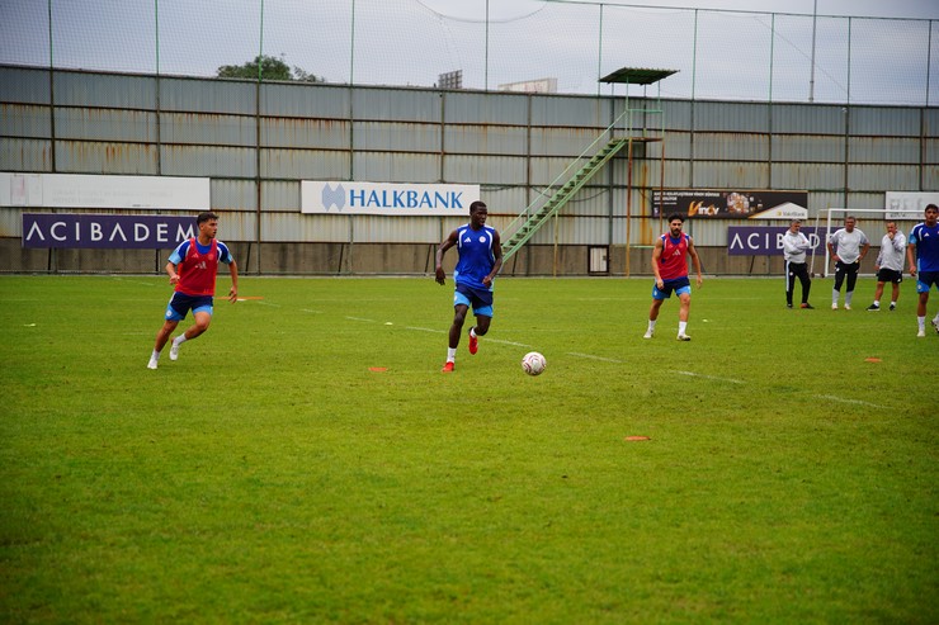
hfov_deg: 28.8
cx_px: 470
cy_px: 312
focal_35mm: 70
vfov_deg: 19.4
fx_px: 1825
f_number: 2.8
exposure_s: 1/1600
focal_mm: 70
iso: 200
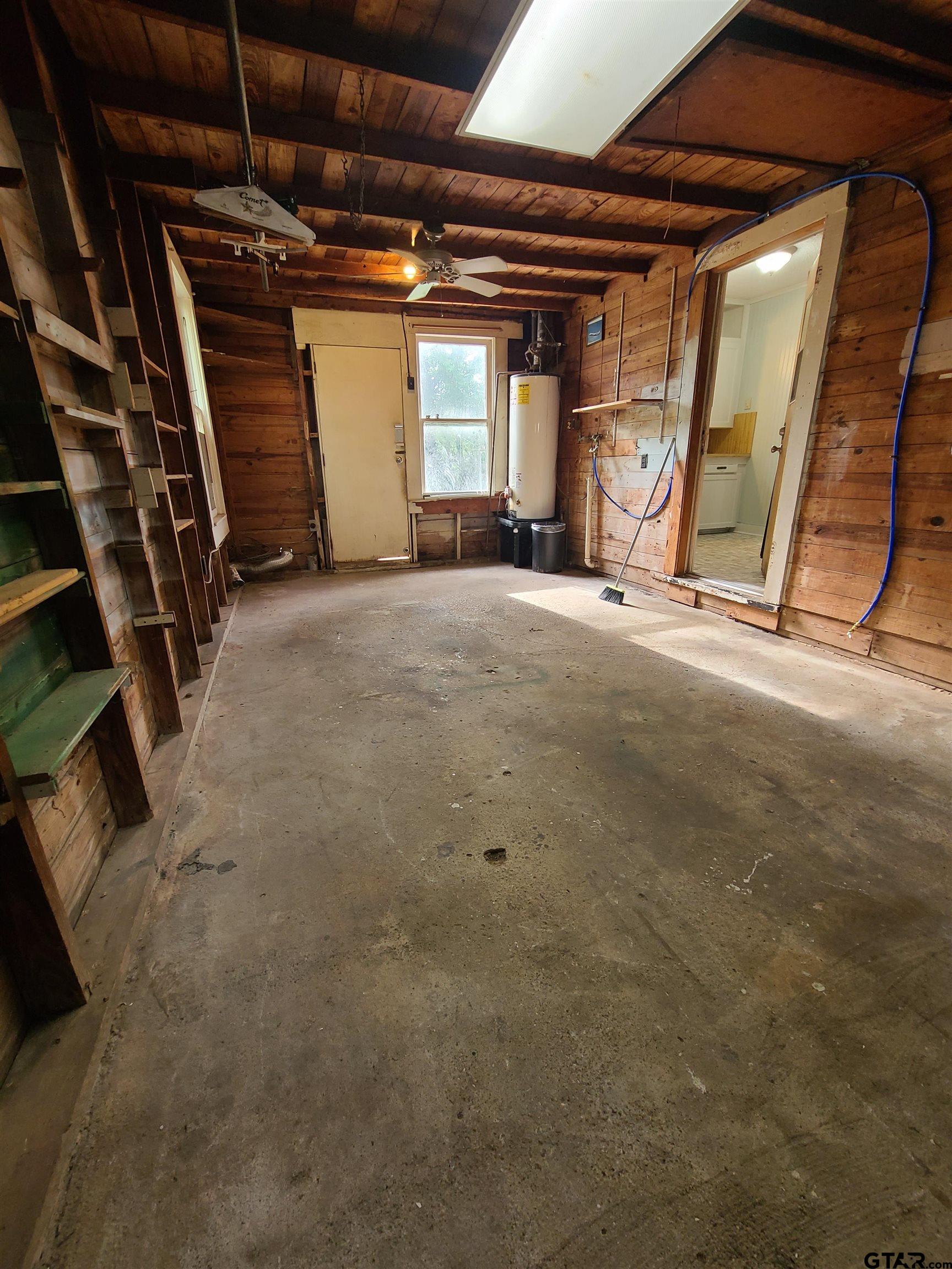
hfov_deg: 89.9
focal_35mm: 13
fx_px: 477
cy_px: 634
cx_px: 476
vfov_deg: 106.2
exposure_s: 1/59
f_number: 2.2
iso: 200
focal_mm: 2.2
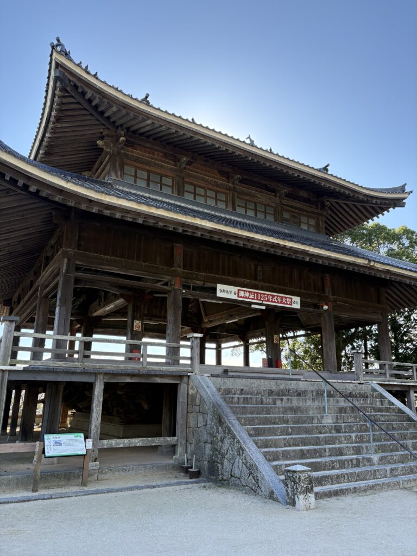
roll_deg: -2.0
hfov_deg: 53.1
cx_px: 208
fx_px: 418
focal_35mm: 26
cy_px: 278
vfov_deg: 67.3
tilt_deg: +14.4
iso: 50
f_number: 1.6
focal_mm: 5.96
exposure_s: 1/810
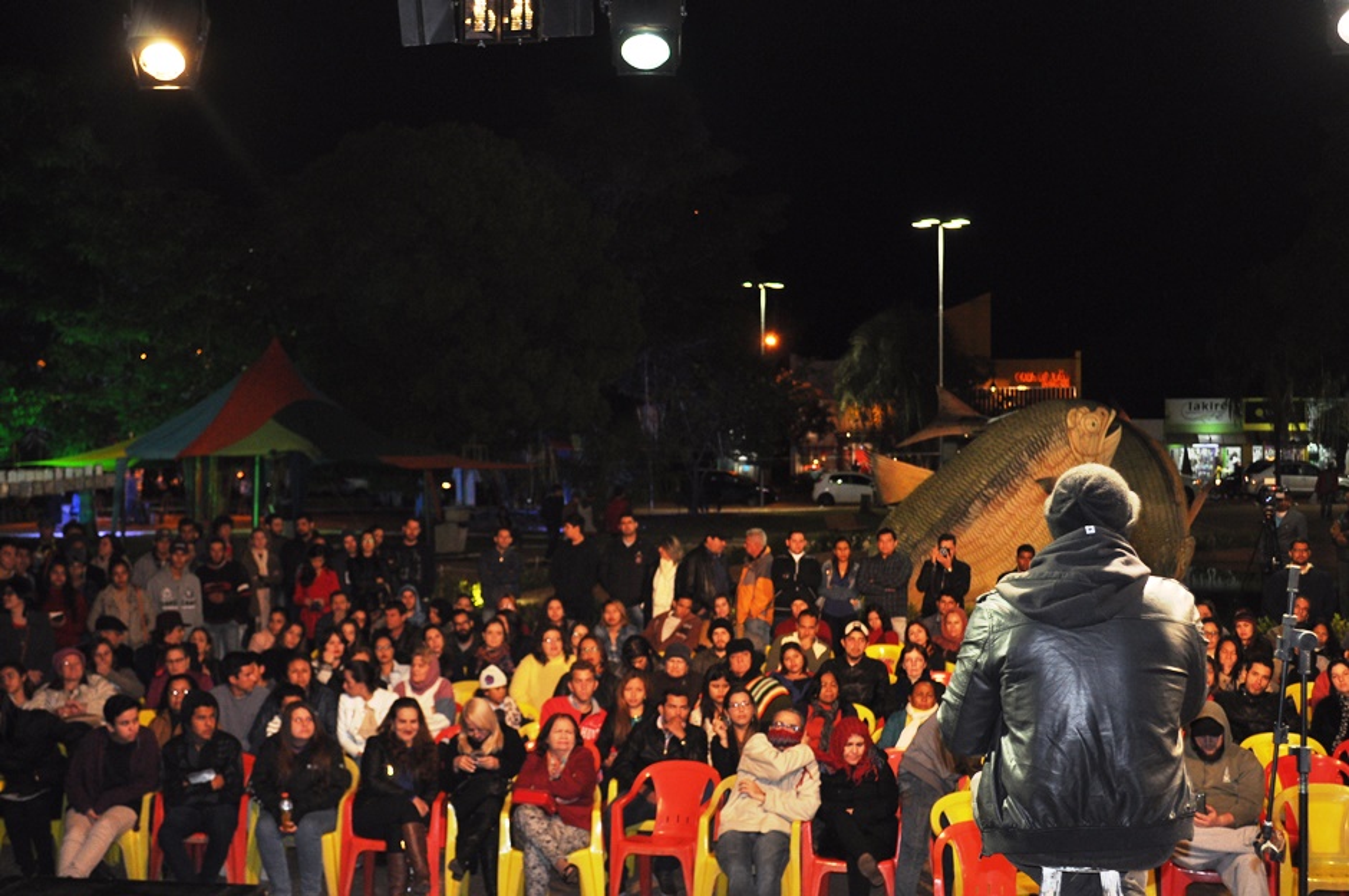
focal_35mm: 52
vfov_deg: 25.7
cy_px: 448
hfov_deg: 37.9
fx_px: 1965
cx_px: 674
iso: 640
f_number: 5
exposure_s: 1/60
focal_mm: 35
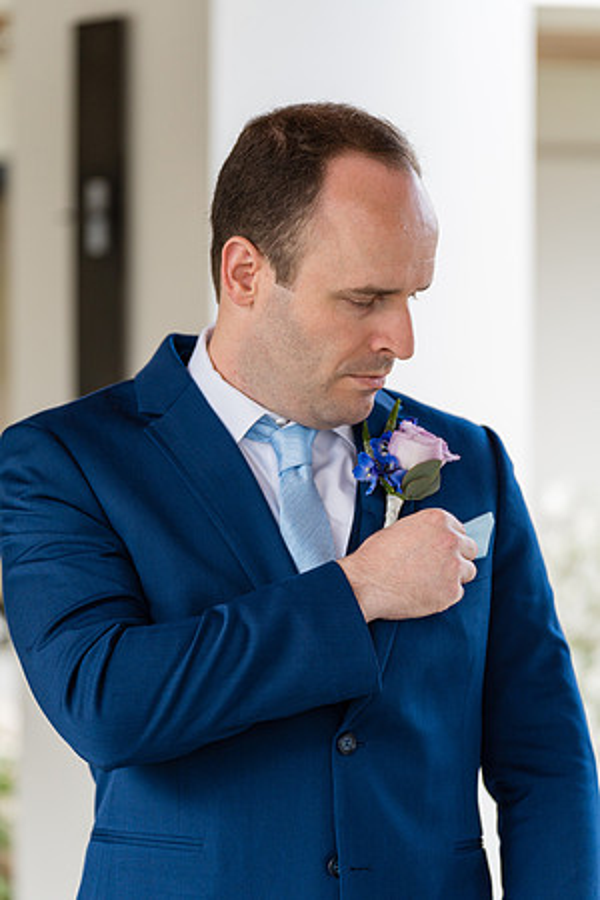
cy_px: 450
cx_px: 300
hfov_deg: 13.6
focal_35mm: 101
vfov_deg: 20.2
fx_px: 2525
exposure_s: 1/640
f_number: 2.8
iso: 320
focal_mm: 101
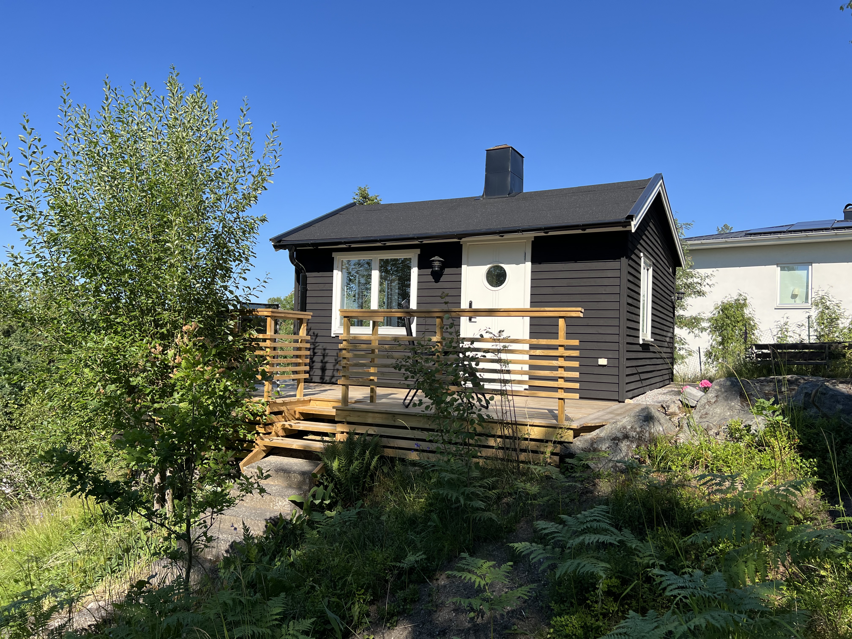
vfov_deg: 53.1
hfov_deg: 67.3
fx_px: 640
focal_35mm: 26
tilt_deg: +1.9
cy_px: 320
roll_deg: -0.9
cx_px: 426
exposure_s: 1/2841
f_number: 1.5
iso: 50
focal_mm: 5.7
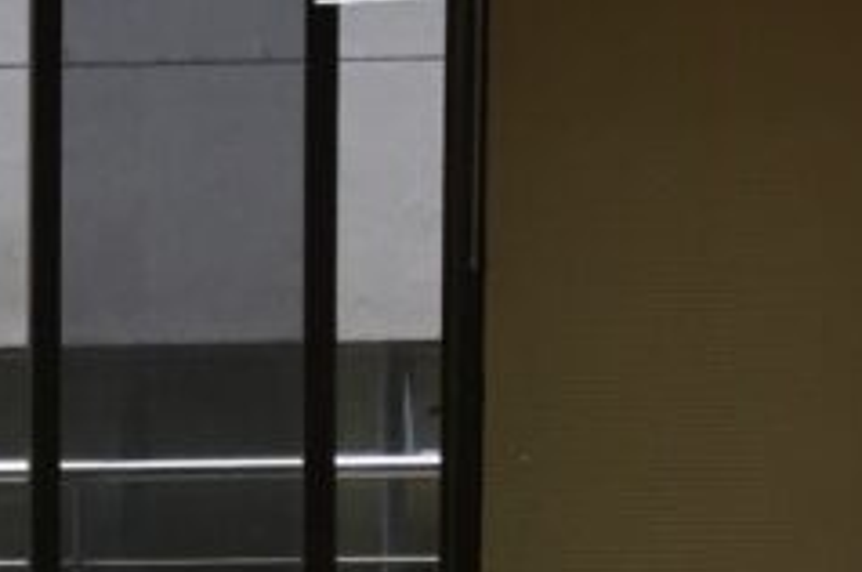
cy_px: 489
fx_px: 3109
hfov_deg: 13.8
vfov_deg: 10.5
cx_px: -771
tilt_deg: -6.1
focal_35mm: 130
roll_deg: -0.8
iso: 100
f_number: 2.2
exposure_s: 1/33
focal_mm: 4.15
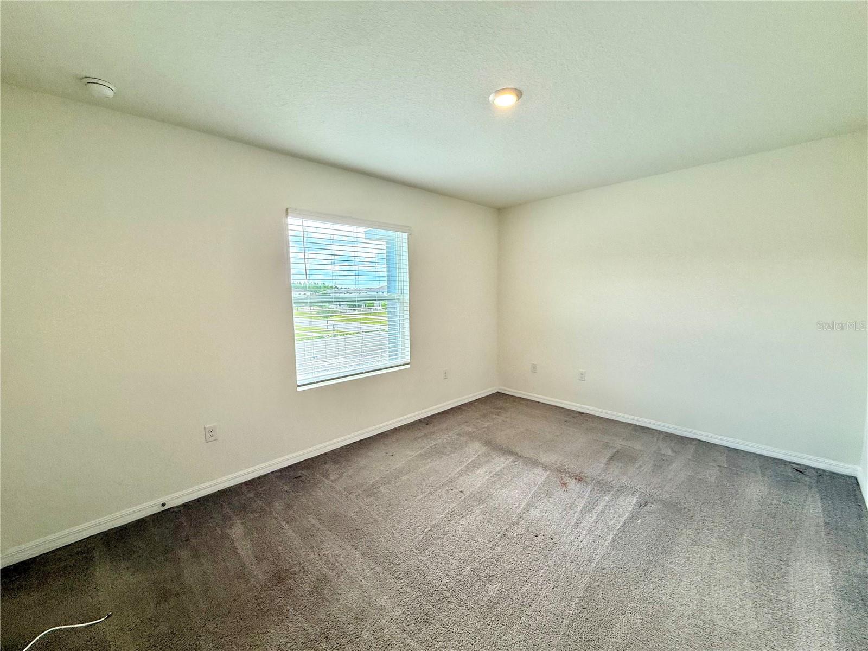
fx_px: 351
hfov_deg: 102.1
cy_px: 326
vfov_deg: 85.7
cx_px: 434
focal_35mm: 14
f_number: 2.2
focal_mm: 2.22
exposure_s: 1/158
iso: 64
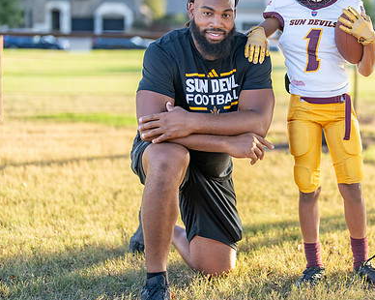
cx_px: 283
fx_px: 987
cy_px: 111
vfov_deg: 17.2
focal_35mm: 89
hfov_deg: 21.3
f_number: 1.2
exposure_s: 1/1000
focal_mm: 50
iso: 100
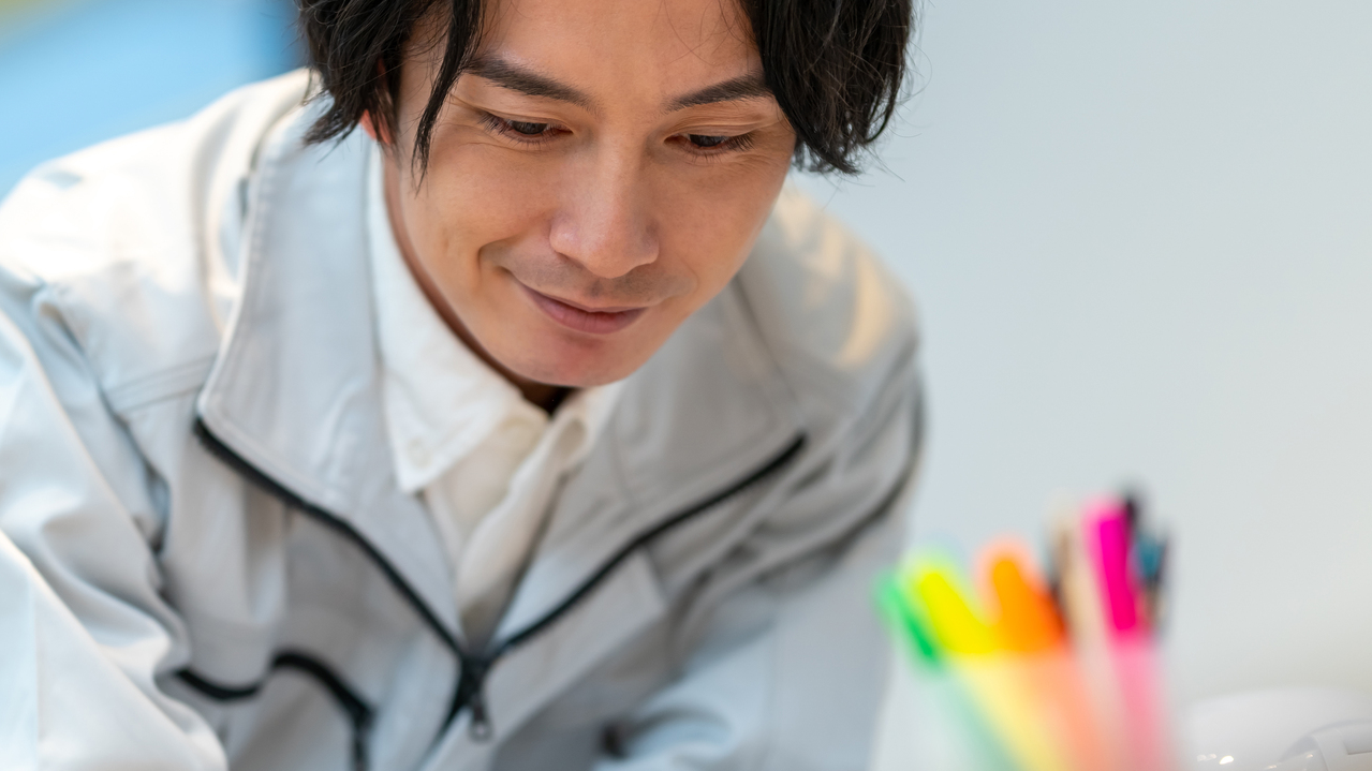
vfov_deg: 7.1
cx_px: 341
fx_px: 6256
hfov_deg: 12.5
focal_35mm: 172
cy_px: 528
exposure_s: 1/400
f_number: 1.4
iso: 100
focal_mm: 105
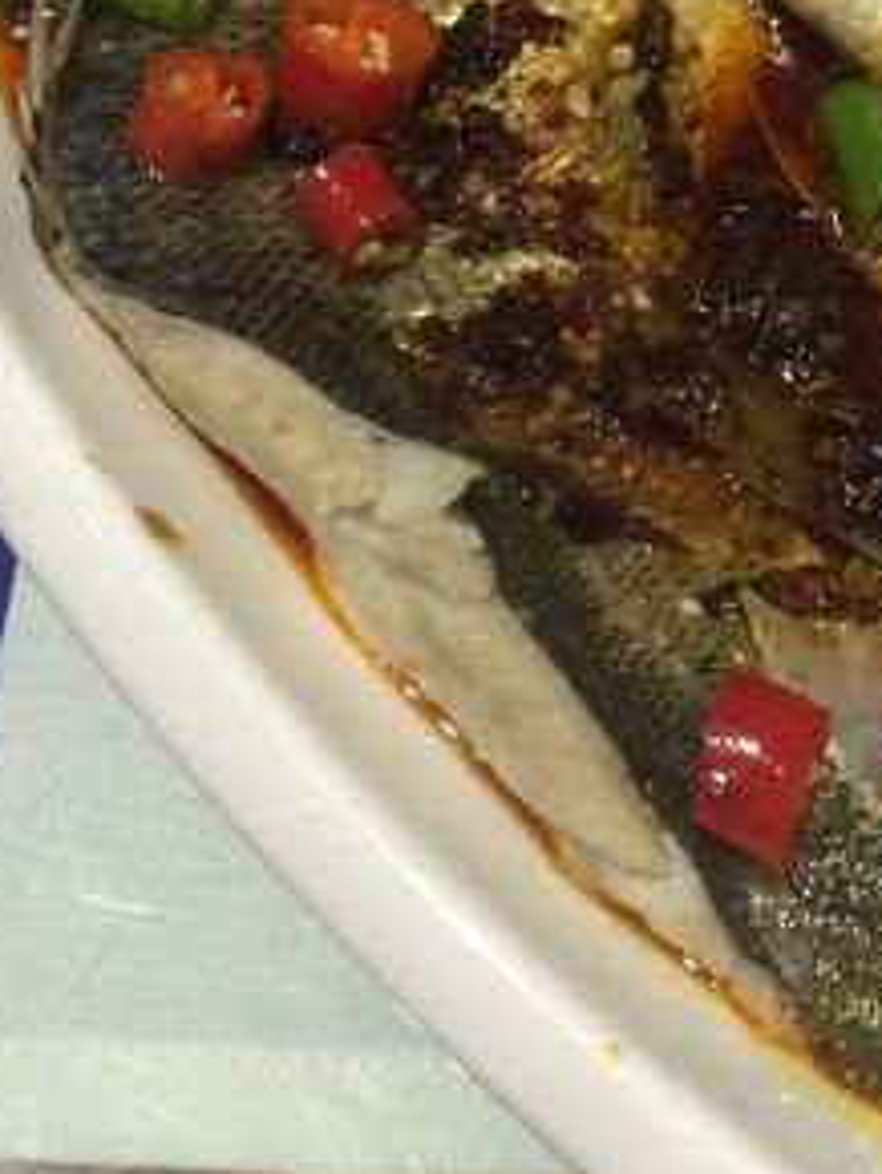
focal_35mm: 70
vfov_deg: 27.0
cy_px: 174
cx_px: 840
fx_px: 2375
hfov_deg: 20.5
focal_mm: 4.15
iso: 32
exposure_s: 1/15
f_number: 2.2
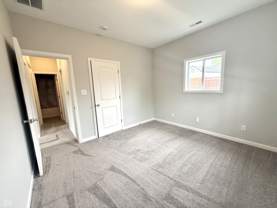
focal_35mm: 14
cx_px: 138
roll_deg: +2.3
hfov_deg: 102.1
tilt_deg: -8.2
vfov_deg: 85.7
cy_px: 104
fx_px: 112
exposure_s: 1/120
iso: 125
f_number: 2.2
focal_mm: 2.22
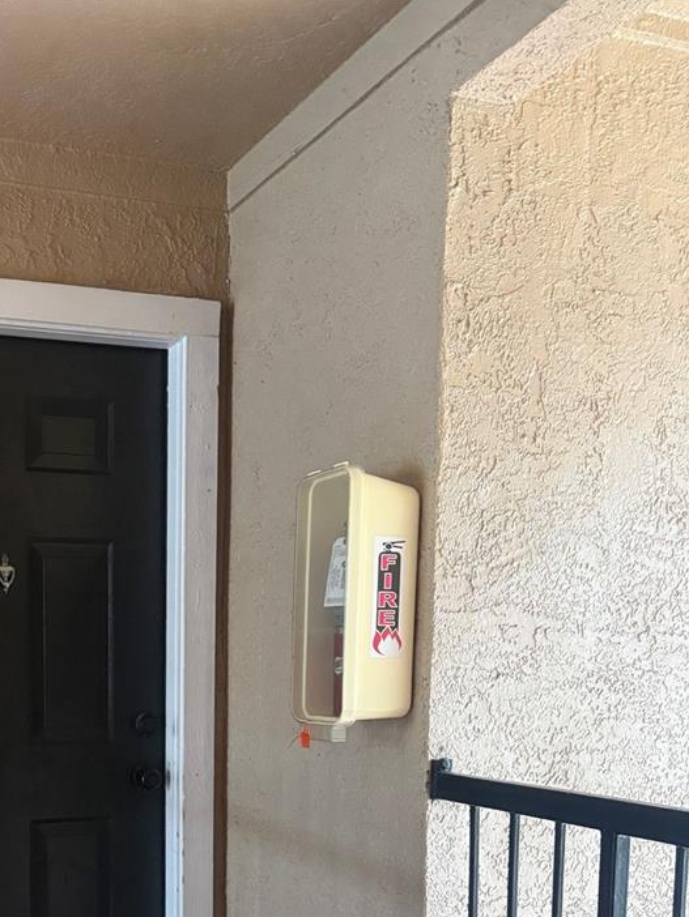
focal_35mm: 41
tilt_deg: -4.9
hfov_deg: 33.8
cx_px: 107
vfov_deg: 42.9
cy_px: 780
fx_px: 1087
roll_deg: +0.5
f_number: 1.78
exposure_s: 1/60
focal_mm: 6.76
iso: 640
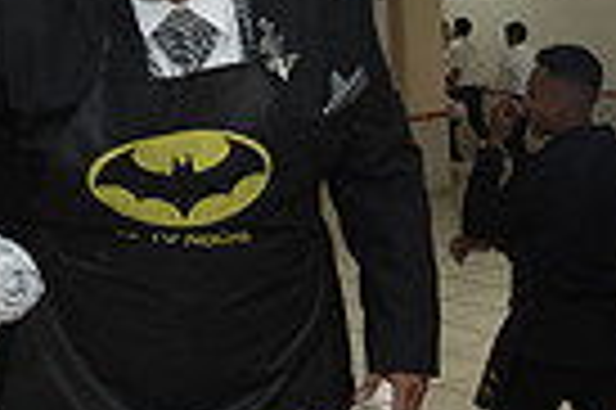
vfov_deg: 18.8
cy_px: 151
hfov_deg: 28.1
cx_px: 265
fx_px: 1231
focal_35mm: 72
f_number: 4
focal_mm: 17
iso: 1600
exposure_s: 1/100
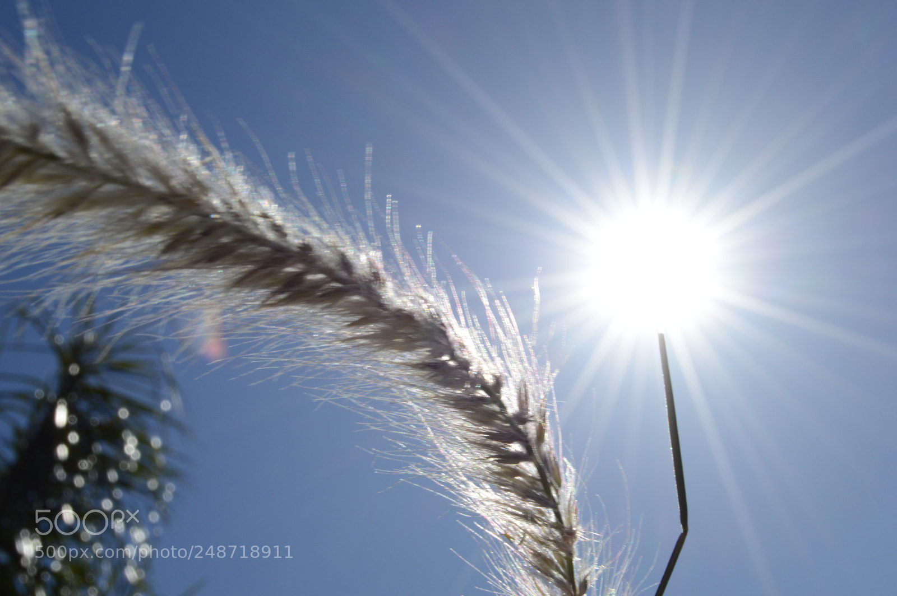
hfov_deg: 31.9
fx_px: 1568
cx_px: 448
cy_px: 298
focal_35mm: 63
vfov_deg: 21.5
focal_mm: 42
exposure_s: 1/100
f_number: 25
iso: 100
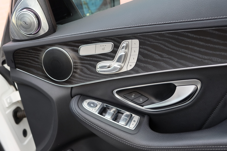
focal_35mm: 36
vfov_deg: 36.9
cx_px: 114
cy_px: 76
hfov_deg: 53.1
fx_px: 227
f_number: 3.2
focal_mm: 24.3
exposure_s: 1/110
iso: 400
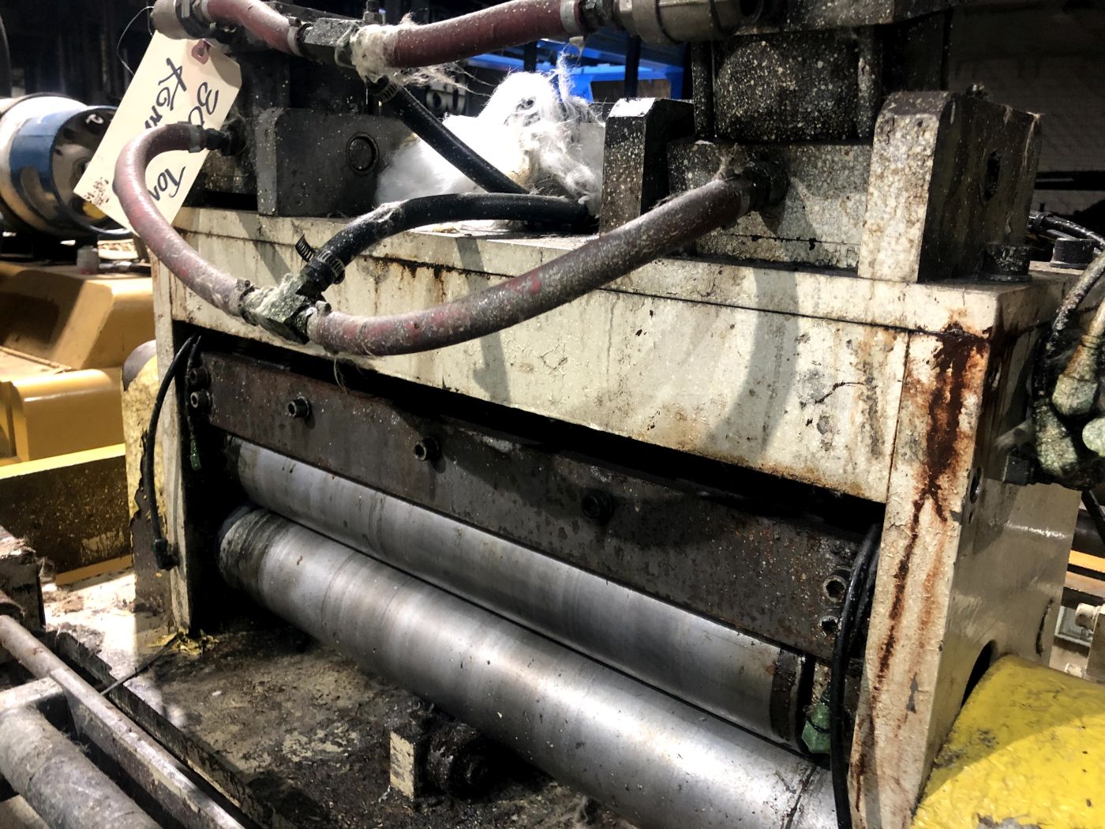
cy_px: 414
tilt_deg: -14.4
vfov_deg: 49.7
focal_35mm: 28
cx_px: 552
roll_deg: -2.5
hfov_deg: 63.4
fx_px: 894
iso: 80
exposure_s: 1/15
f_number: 1.8
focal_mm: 4
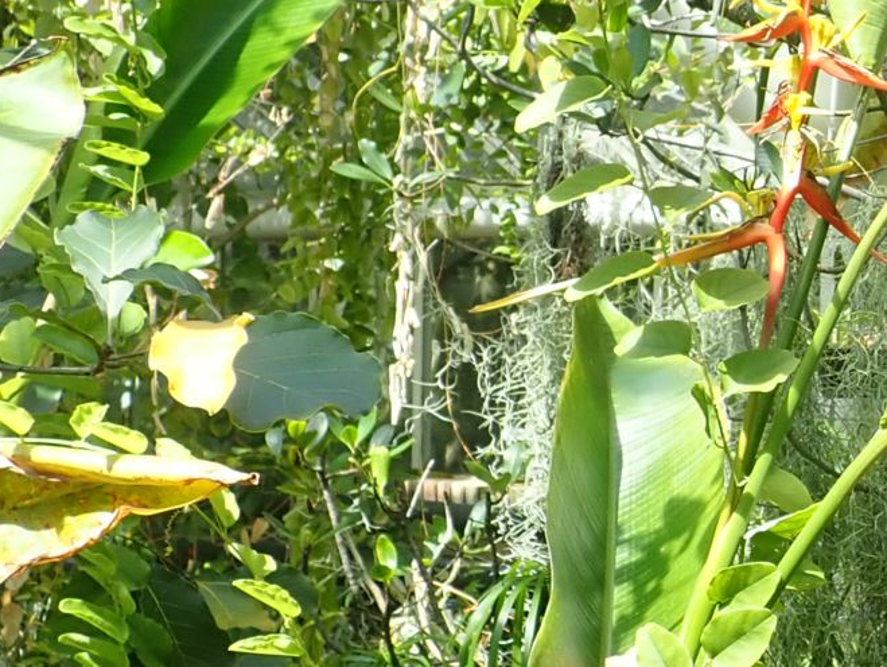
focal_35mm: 91
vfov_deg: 16.3
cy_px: 319
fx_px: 2333
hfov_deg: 20.0
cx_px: 1114
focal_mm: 5.5
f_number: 3.2
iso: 100
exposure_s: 1/200
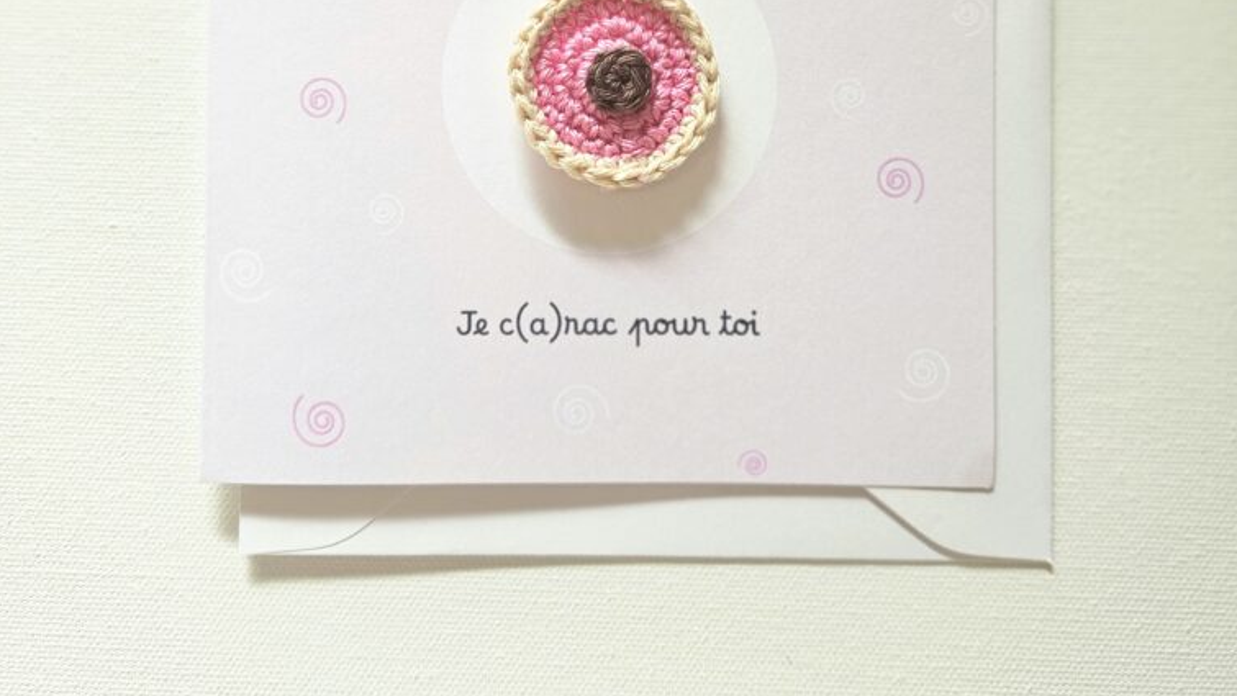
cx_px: 624
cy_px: 95
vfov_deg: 33.2
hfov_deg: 58.0
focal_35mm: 34
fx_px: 1115
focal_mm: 5.4
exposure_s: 1/101
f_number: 1.8
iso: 40
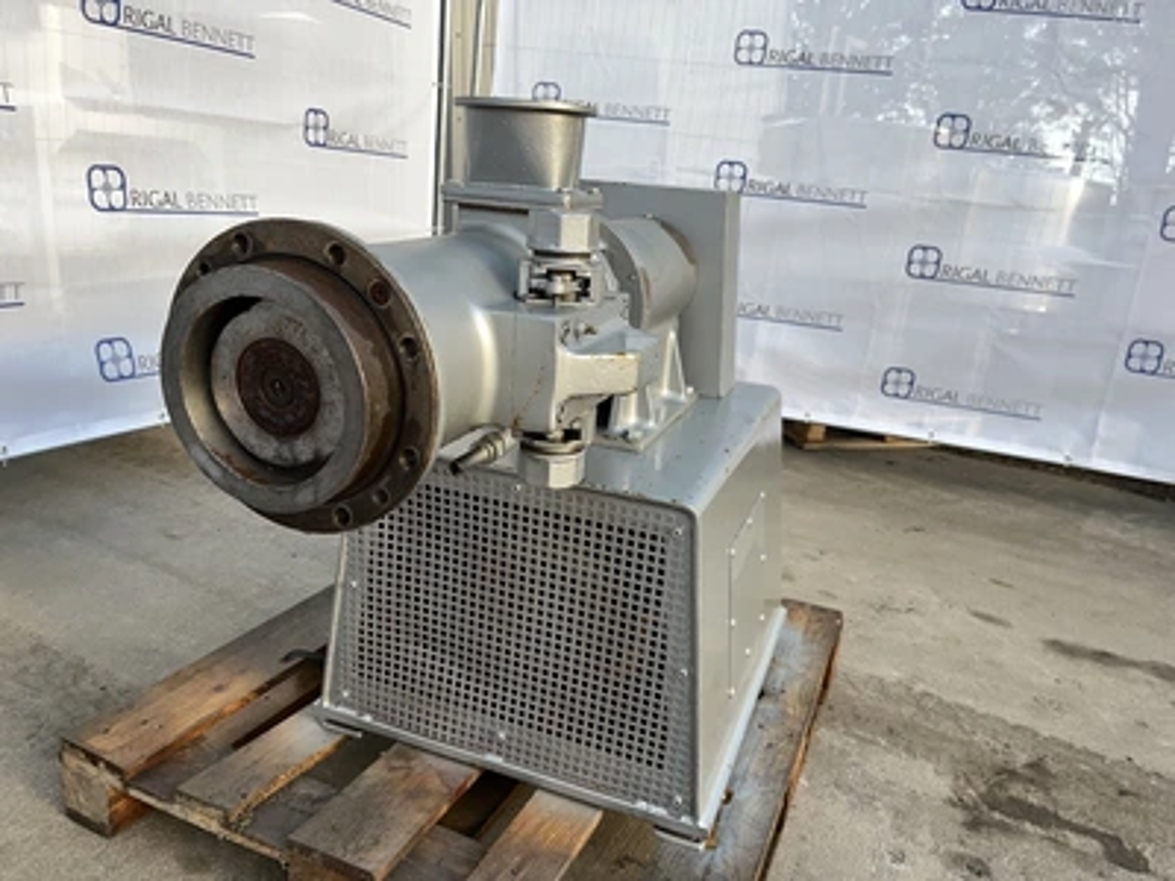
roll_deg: -2.4
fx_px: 883
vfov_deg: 53.1
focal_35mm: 26
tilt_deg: -15.2
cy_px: 440
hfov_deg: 67.3
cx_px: 588
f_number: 1.6
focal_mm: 5.1
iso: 50
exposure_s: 1/418
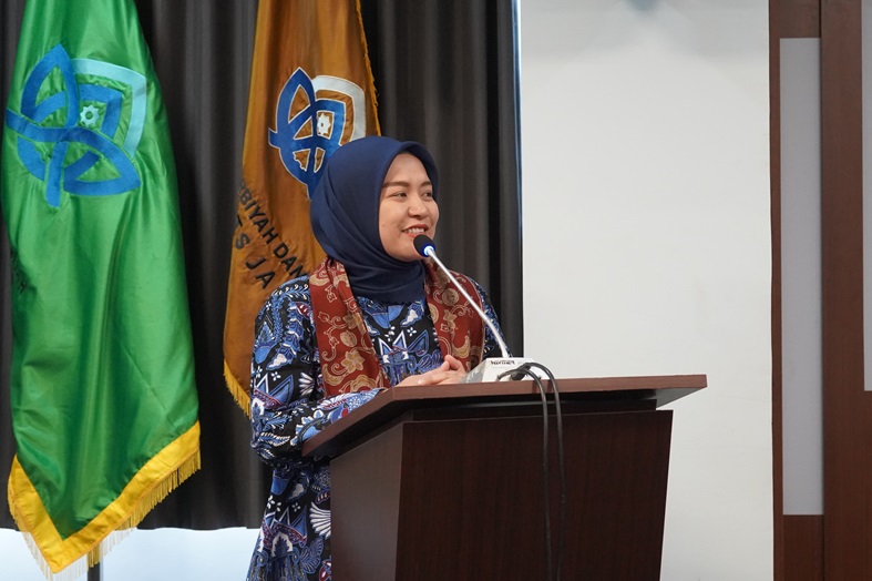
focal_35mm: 90
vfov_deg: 15.2
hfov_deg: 22.6
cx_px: 436
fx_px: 2179
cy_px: 290
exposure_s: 1/160
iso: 6400
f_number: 5.6
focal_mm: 60
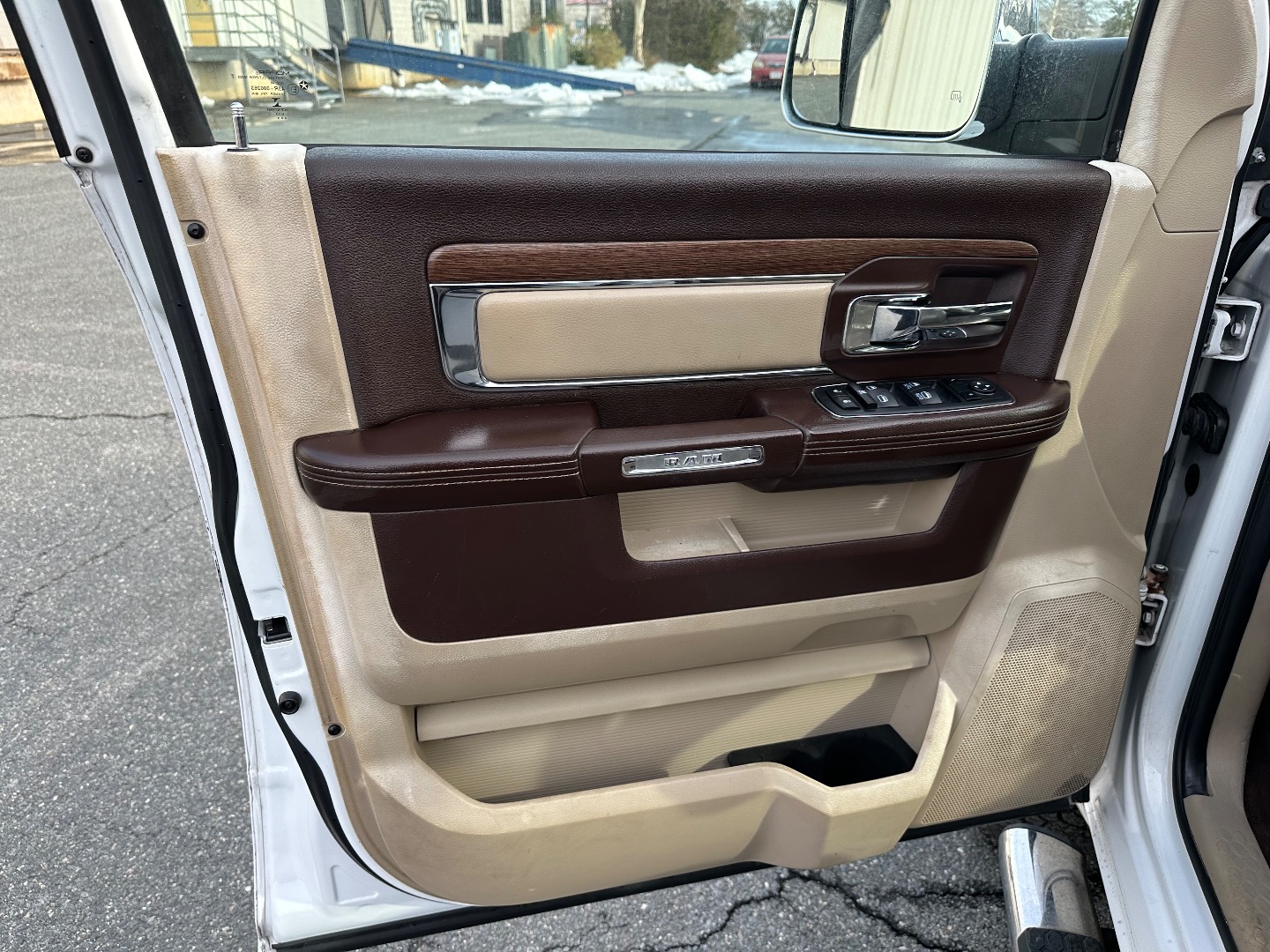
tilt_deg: -25.3
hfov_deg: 71.6
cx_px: 635
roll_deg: +0.7
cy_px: 476
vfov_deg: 56.8
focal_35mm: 24
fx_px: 881
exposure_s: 1/564
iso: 80
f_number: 1.78
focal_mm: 6.86
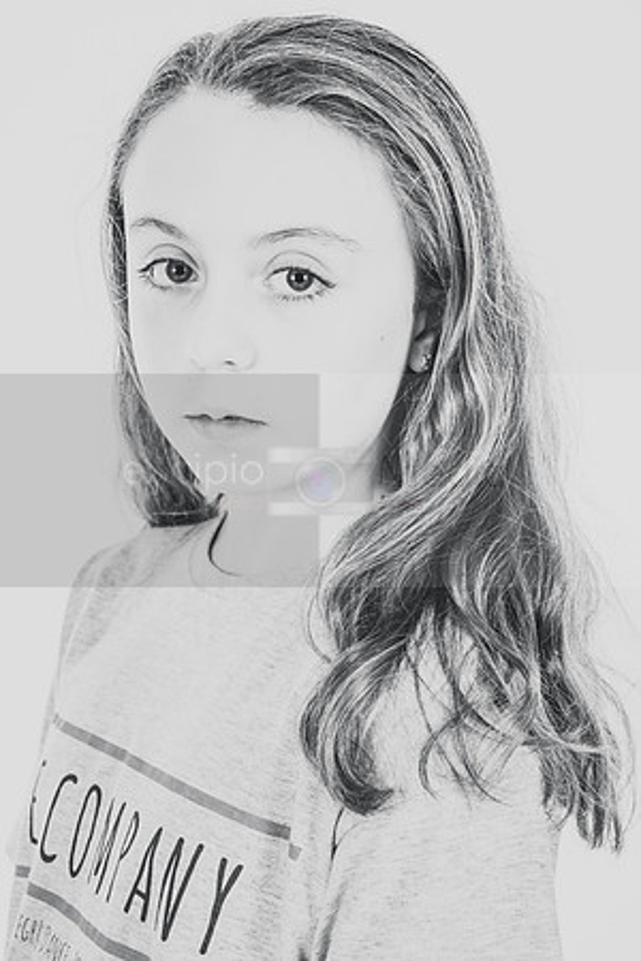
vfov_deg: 28.8
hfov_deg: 19.5
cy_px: 480
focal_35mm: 70
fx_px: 1869
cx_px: 320
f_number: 9
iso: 100
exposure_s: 1/125
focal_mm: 70
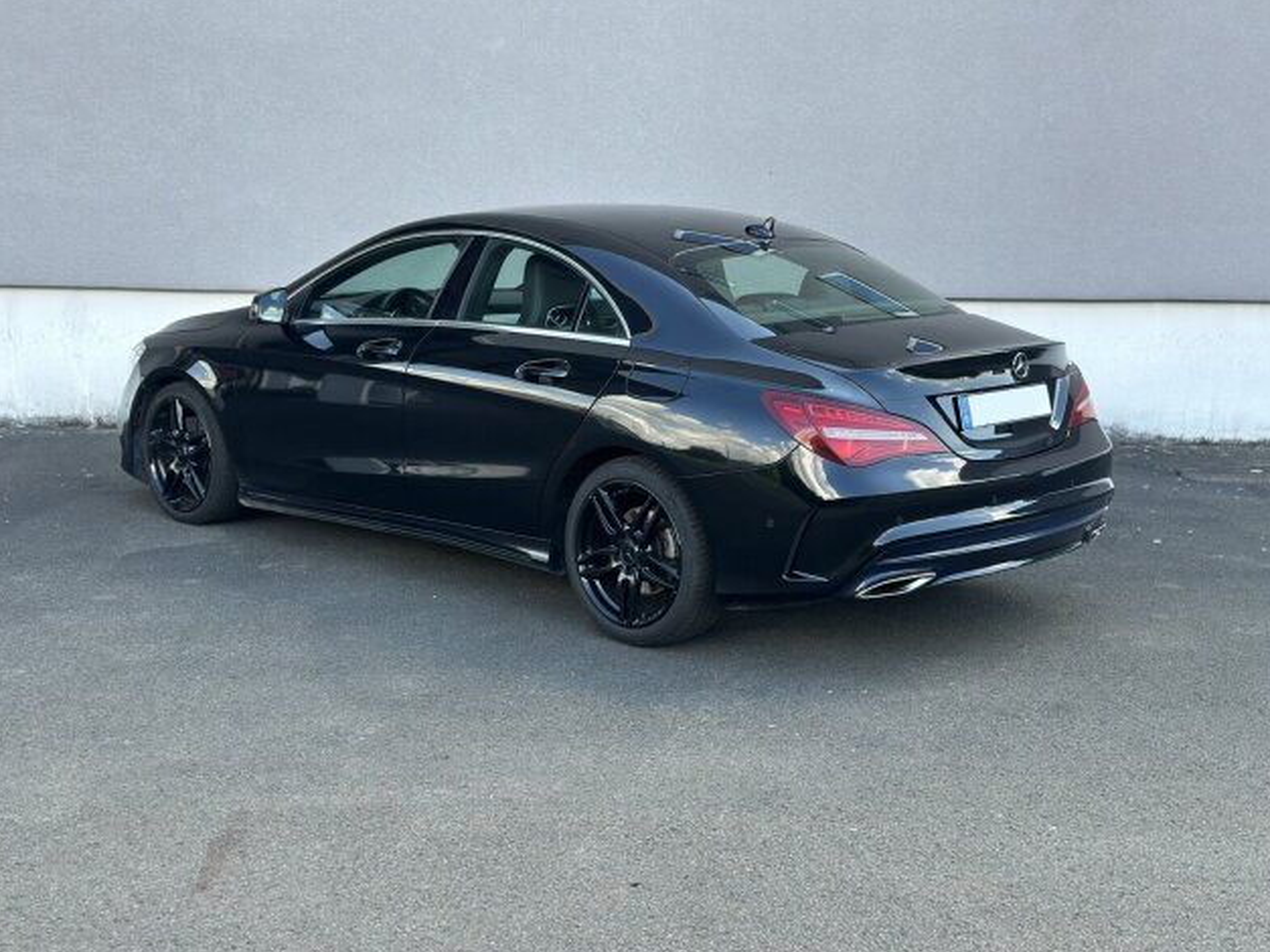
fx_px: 1797
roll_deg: -0.8
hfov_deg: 38.9
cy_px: 474
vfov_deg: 29.7
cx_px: 628
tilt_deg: -9.1
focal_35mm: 49
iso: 80
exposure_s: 1/529
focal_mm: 6.86
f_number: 1.78
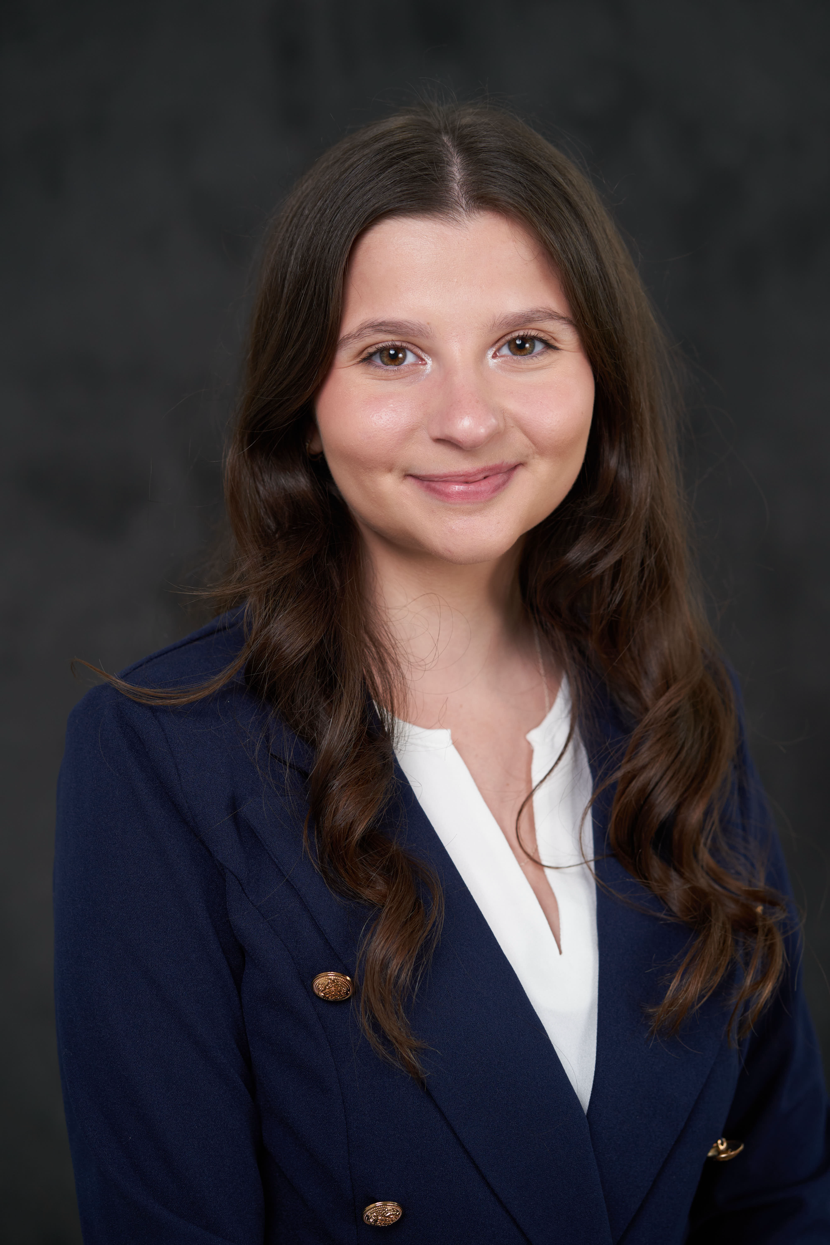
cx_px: 415
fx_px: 2939
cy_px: 622
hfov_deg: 16.1
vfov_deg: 23.9
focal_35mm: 85
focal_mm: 85
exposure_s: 1/250
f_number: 4
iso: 320
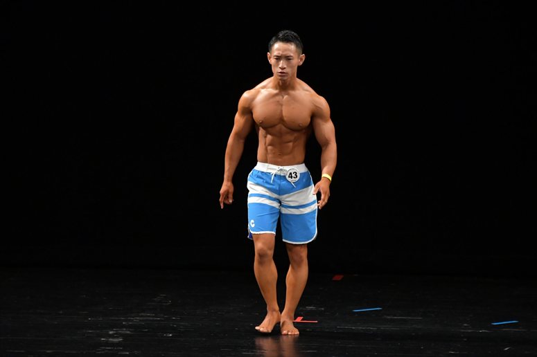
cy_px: 178
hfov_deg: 6.0
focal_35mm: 345
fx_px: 5144
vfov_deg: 4.0
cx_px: 268
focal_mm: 230
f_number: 5.6
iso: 3200
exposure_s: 1/400
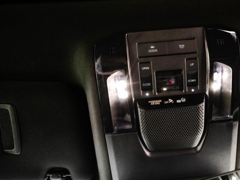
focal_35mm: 30
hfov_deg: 59.3
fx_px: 208
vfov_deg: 46.7
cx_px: 149
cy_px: 102
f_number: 2.8
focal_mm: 24
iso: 800
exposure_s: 1/250
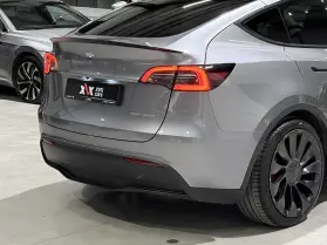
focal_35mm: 62
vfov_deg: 23.6
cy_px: 94
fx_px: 585
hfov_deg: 31.2
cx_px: 186
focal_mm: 6.76
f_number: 1.78
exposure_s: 1/100
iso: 250
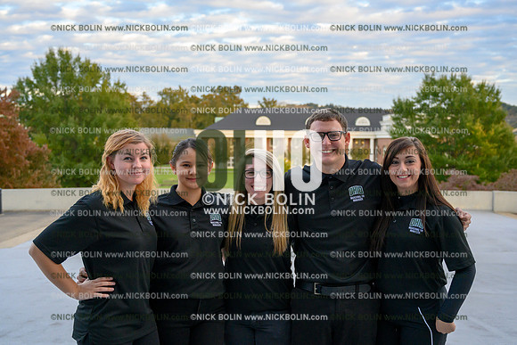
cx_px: 258
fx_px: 589
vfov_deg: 32.6
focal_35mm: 41
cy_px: 172
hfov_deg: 47.4
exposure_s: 1/1250
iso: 2000
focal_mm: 41
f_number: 4
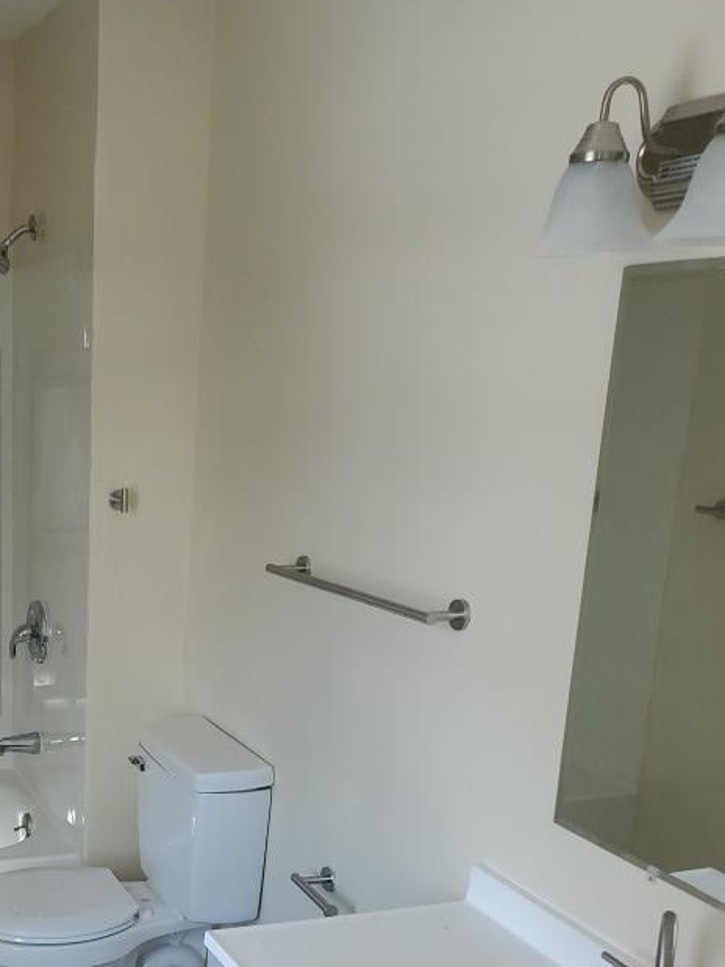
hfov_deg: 32.5
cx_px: 127
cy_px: 680
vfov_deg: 43.0
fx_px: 1201
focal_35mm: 43
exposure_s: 1/120
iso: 64
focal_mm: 4.3
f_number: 2.4
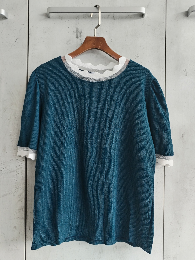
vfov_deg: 61.7
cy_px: 130
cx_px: 98
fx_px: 218
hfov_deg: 48.2
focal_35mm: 29
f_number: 1.8
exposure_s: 1/100
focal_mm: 4.75
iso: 259
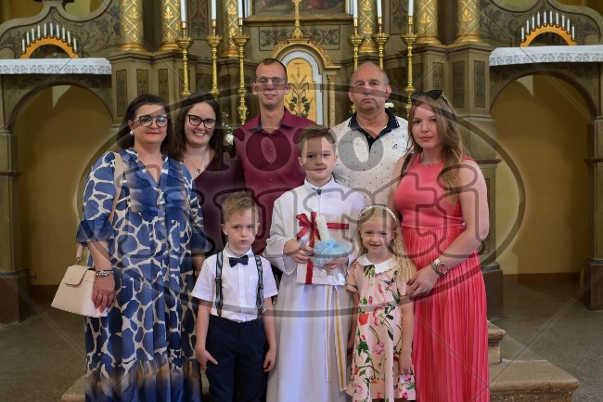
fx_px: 687
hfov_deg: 47.4
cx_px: 302
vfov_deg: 32.6
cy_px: 201
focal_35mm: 41
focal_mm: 41
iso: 4000
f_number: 5
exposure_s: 1/125
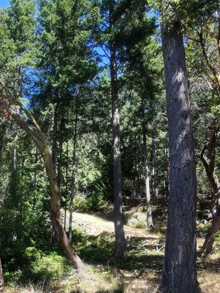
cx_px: 82
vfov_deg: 57.9
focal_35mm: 31
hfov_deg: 45.1
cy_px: 176
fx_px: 263
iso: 50
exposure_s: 1/215
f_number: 2.2
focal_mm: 2.35
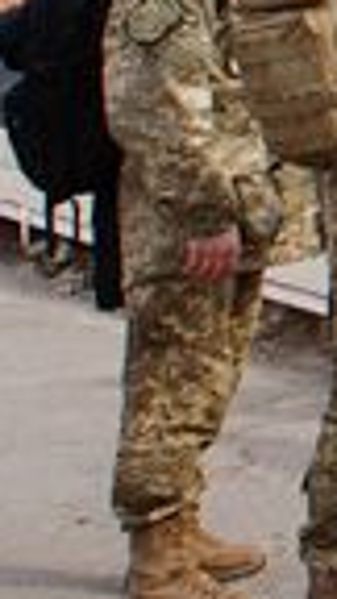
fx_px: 2669
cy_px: -96
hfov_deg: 6.0
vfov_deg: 12.5
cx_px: 1373
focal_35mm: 168
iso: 100
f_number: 7.1
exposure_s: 1/100
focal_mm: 22
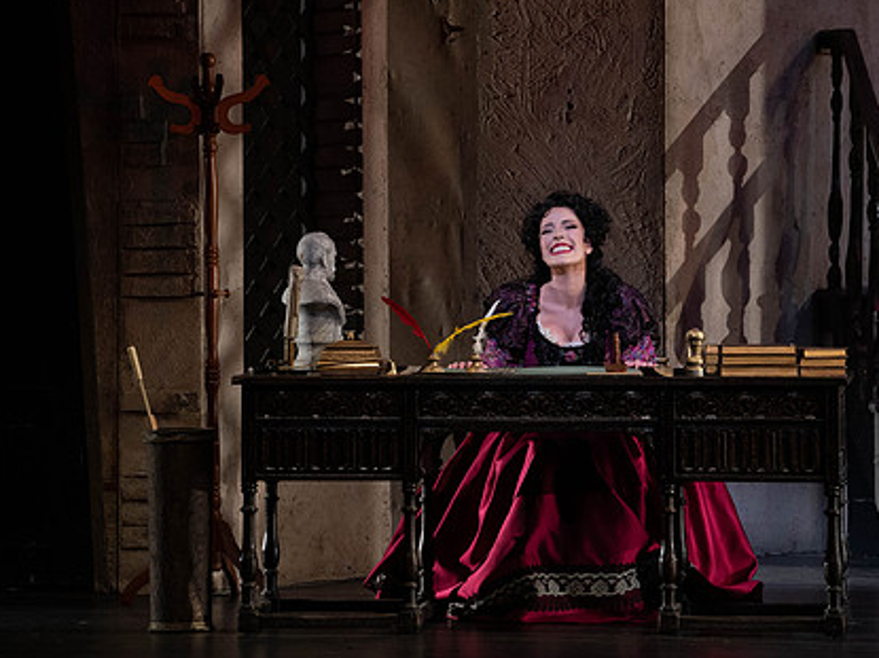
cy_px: 280
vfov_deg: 5.5
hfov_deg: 7.4
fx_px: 6829
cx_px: 430
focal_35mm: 269
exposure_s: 1/250
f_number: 7.1
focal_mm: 200
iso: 3200
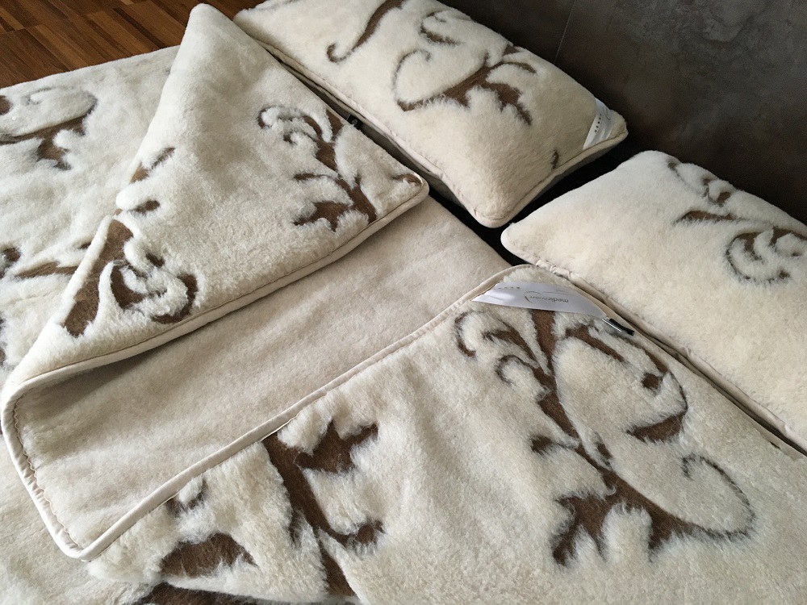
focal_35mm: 29
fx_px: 676
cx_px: 404
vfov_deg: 48.2
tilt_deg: -46.9
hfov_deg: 61.7
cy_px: 302
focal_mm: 4.15
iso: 200
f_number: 2.2
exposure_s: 1/33
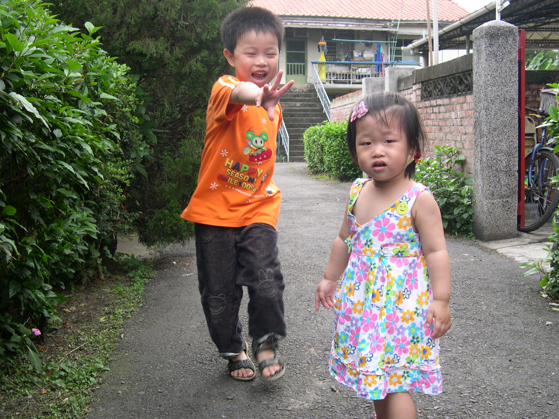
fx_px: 630
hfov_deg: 47.9
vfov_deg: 36.8
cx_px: 284
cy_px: 213
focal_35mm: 39
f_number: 2.8
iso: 100
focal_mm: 8
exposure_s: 1/168
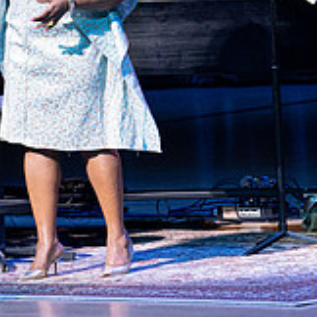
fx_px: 6320
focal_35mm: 610
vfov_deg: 2.9
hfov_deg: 2.9
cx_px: 4
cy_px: -1
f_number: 5.6
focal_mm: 200
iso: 2500
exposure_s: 1/320
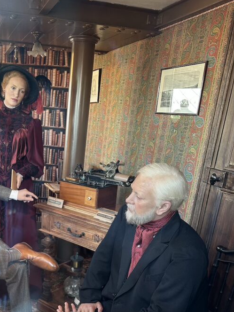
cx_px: 61
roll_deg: -4.9
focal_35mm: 37
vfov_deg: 48.3
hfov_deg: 37.8
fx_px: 333
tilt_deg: -18.7
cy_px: 233
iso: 125
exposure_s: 1/50
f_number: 1.78
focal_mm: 6.86
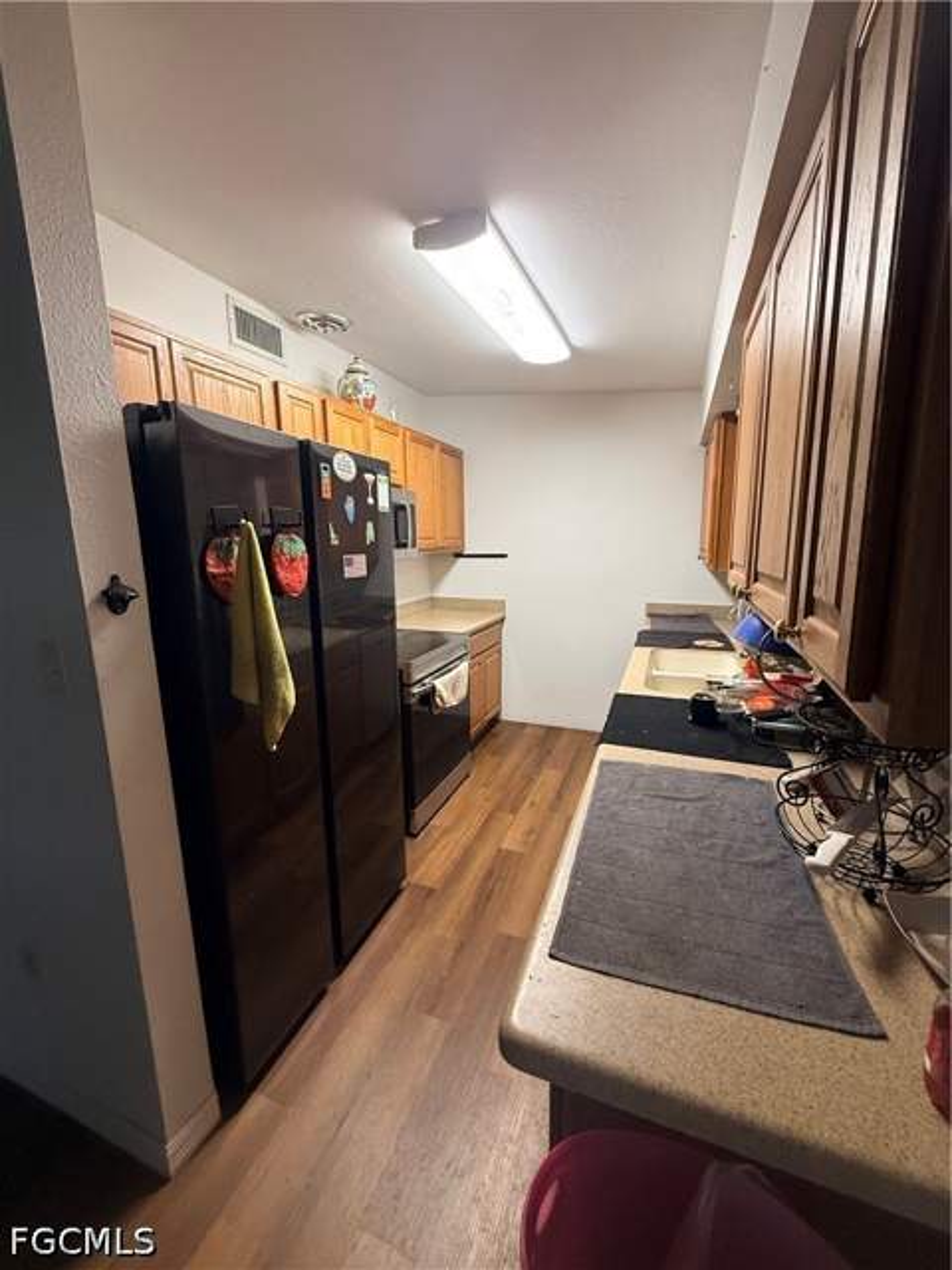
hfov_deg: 85.7
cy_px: 635
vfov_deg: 102.1
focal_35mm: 14
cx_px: 476
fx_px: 513
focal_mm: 2.22
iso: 320
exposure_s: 1/120
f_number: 2.2
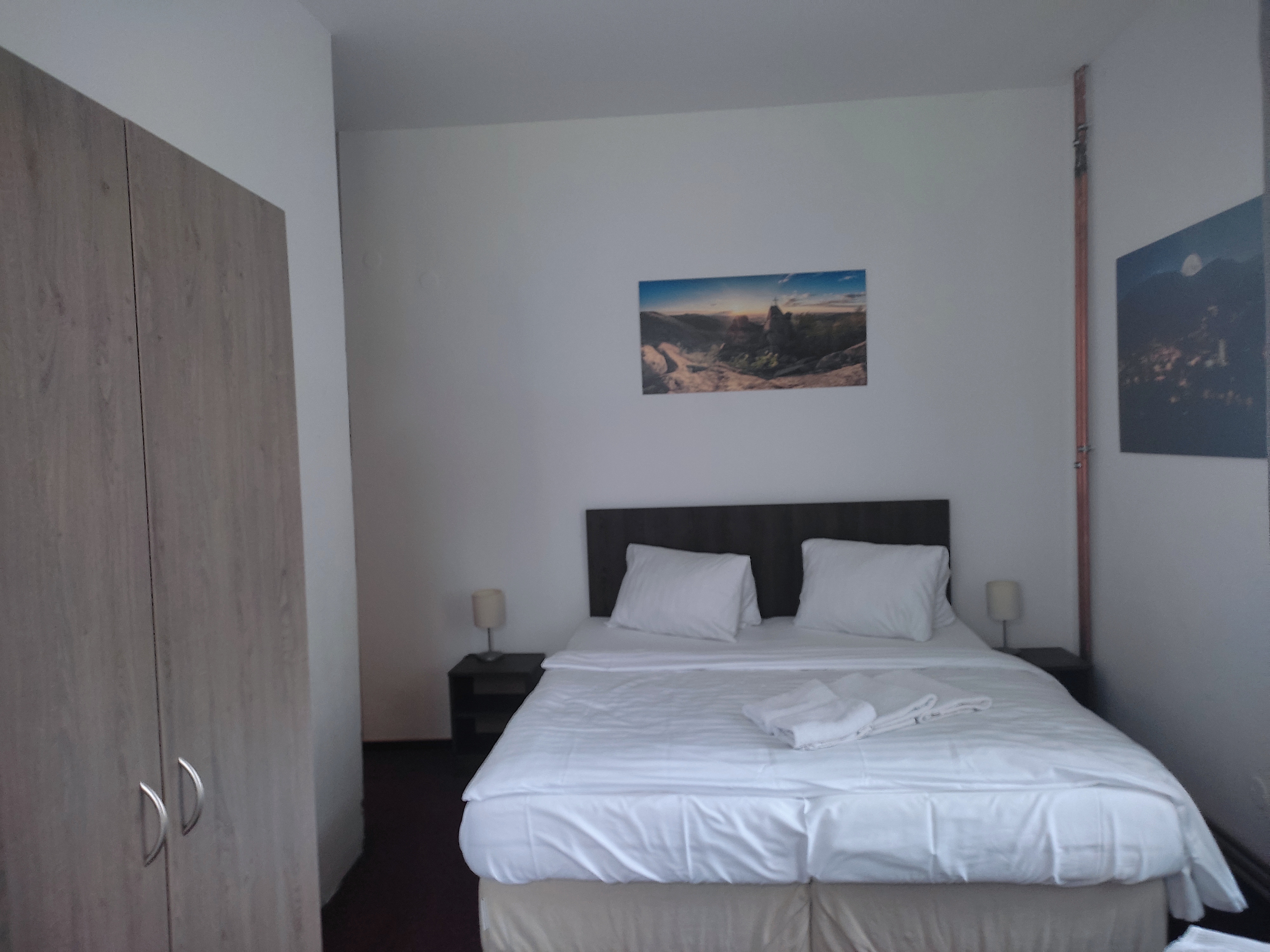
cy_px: 476
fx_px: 954
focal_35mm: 26
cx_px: 635
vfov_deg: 53.1
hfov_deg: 67.3
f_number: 1.79
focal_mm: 4.74
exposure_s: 1/25
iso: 1065
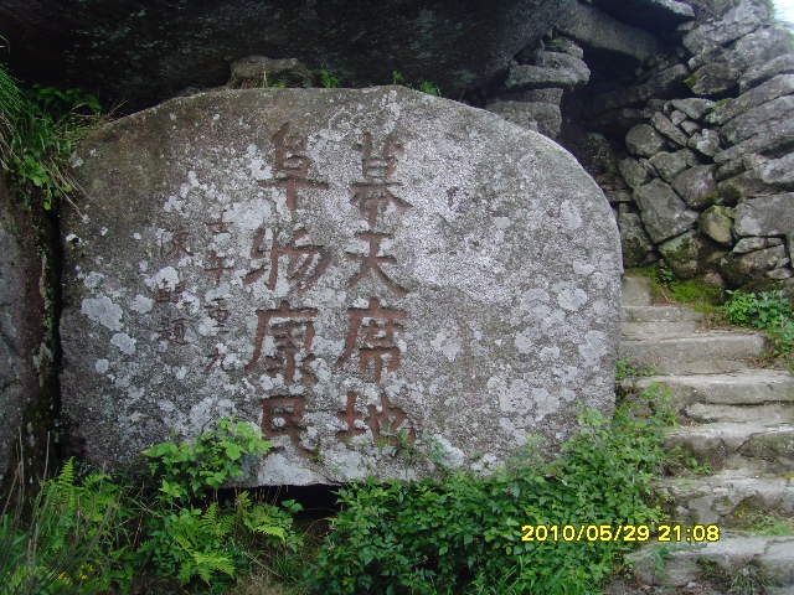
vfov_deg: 36.8
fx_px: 895
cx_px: 397
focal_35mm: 39
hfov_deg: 47.9
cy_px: 298
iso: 100
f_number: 3.5
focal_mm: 6.6
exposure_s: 1/60
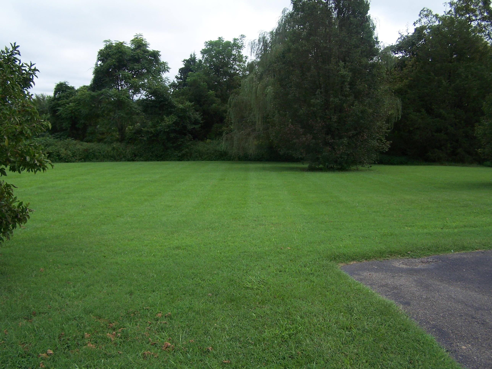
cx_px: 246
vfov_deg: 37.7
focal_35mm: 38
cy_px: 184
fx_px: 540
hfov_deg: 49.0
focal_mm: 6.3
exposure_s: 1/800
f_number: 2.8
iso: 80
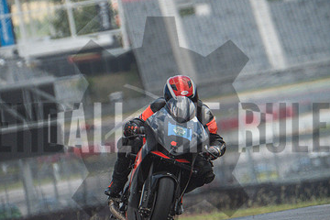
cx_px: 160
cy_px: 129
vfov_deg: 1.4
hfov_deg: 2.1
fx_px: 8873
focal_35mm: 968
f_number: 5.6
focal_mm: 400
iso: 3200
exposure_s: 1/2500
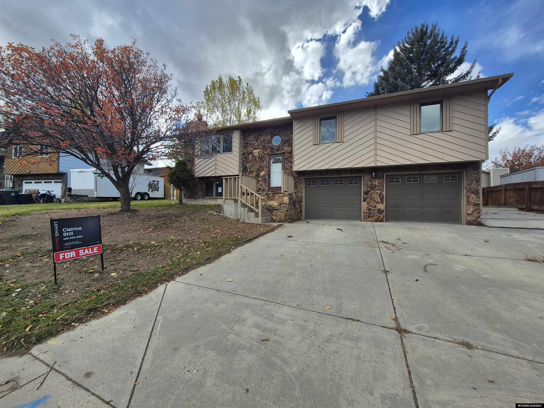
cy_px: 204
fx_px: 204
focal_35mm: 13
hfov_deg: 106.2
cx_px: 272
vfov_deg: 89.9
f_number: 2.2
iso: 50
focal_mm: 1.74
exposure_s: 1/1148
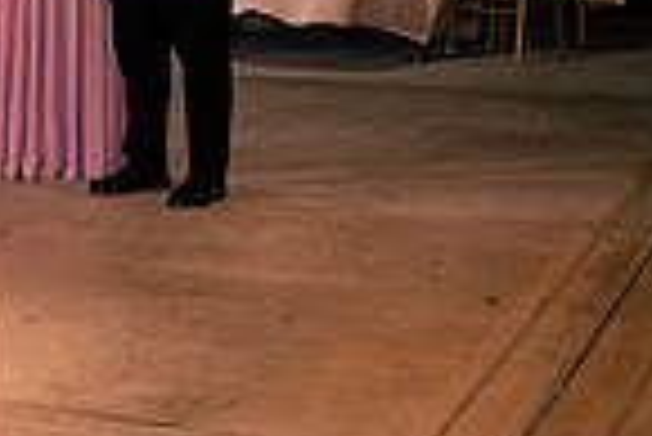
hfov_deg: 15.3
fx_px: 2030
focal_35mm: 112
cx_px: -589
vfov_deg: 12.2
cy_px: 155
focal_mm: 28
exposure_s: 1/200
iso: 3200
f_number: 2.8
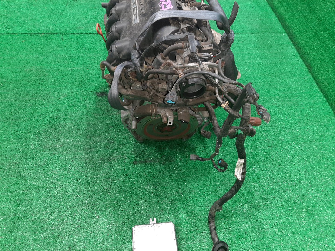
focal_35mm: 26
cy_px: 126
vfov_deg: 53.1
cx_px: 168
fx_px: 252
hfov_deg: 67.3
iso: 171
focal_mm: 3.93
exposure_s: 1/50
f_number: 1.7
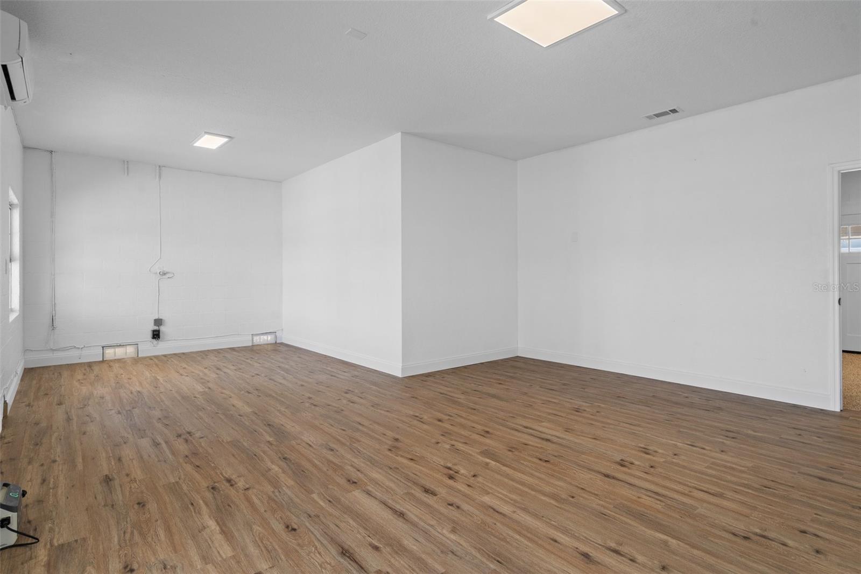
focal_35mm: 18
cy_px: 287
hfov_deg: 90.0
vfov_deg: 67.4
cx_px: 430
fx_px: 430
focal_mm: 18
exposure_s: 1/1.67
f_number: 8
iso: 320
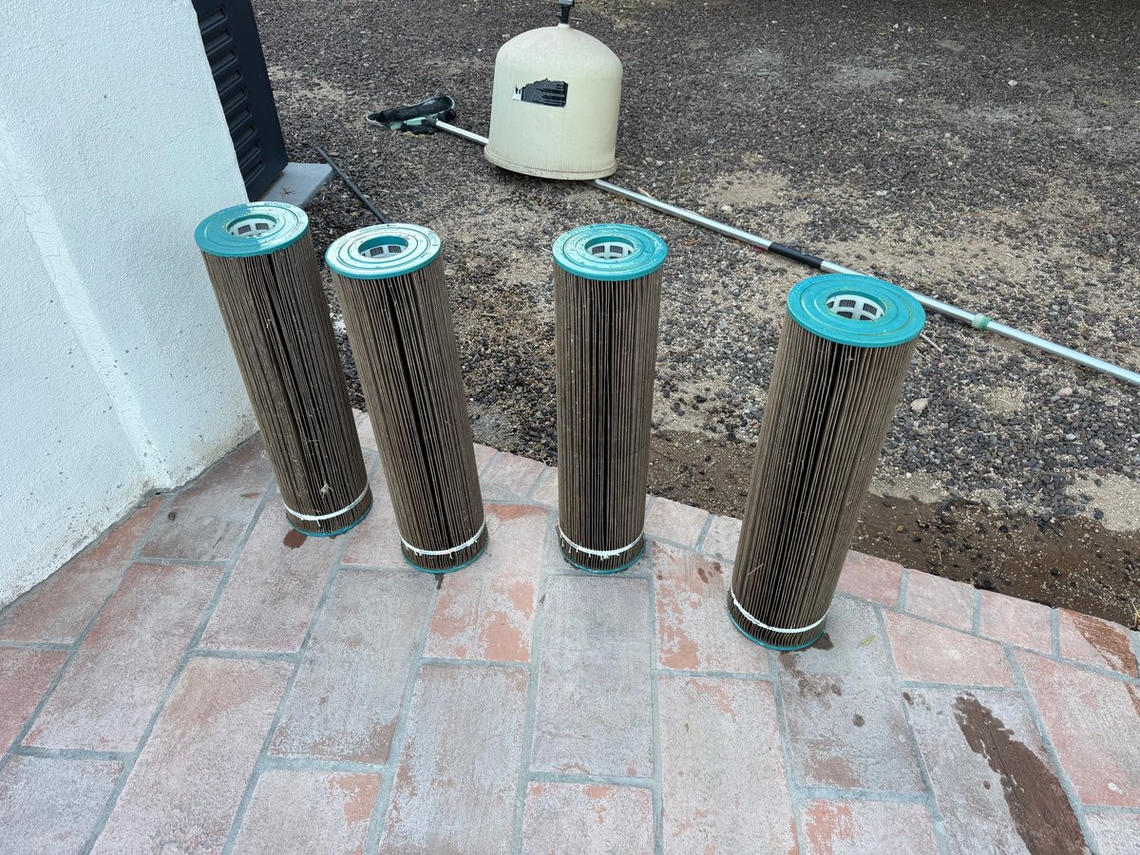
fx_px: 790
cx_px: 570
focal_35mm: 24
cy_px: 428
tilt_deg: -39.0
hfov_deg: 71.6
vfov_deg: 56.8
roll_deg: +1.1
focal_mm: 6.76
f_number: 1.78
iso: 64
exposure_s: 1/121
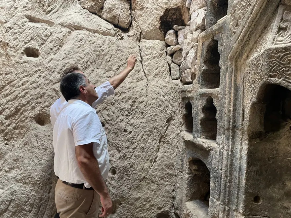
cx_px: 146
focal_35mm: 26
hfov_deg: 67.3
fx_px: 219
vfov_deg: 53.1
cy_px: 109
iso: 250
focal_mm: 4.2
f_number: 1.6
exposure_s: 1/60
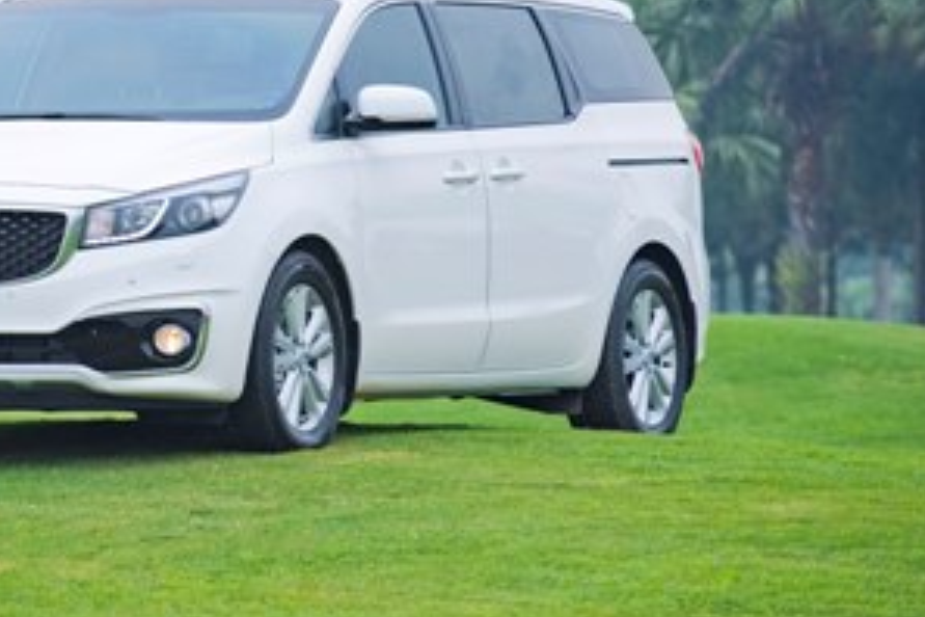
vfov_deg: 3.7
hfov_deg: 5.6
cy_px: 153
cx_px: 174
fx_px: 9506
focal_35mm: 370
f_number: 4.5
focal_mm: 200
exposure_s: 1/250
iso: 320
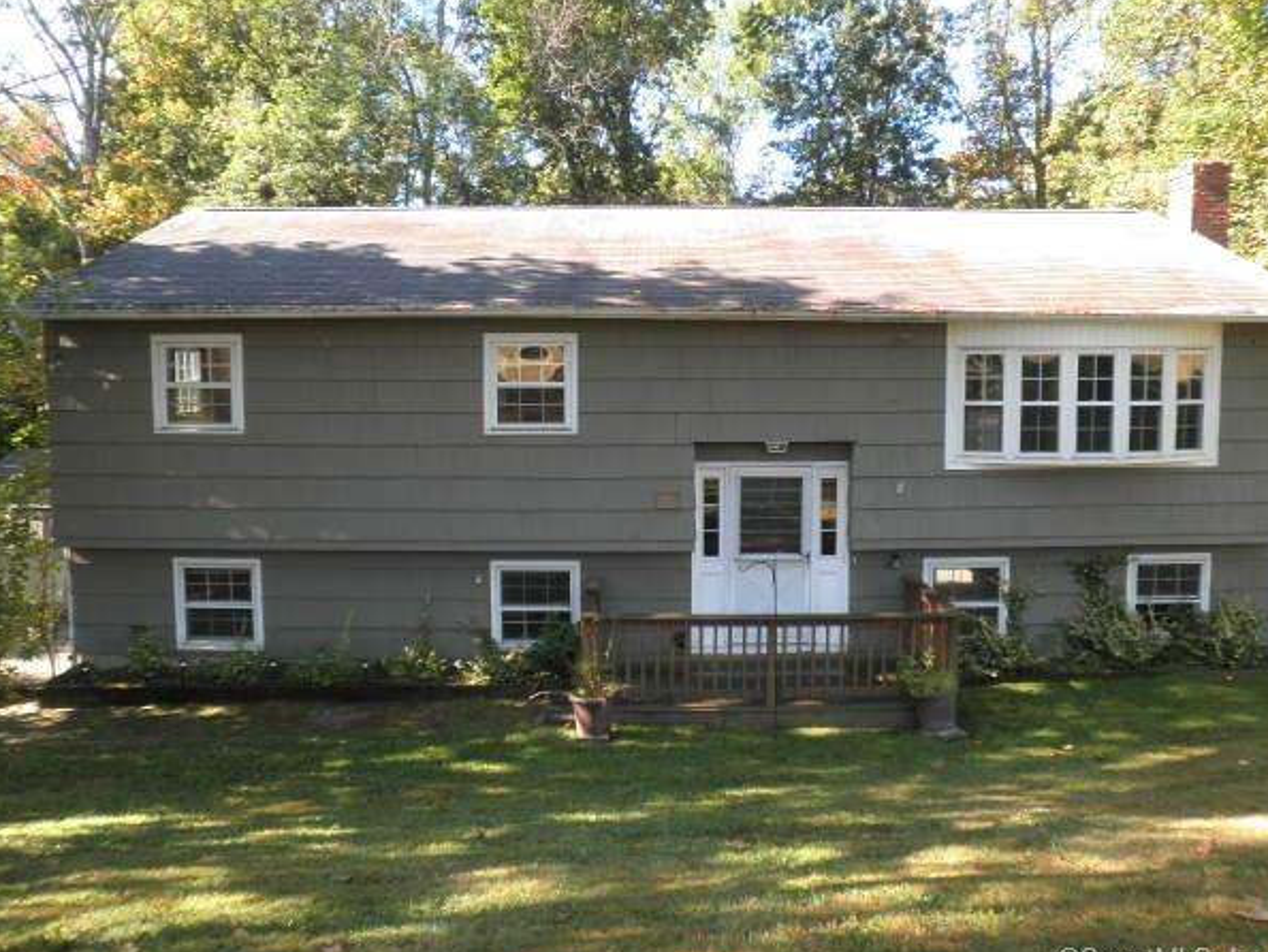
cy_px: 467
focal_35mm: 28
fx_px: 1026
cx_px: 675
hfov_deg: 63.4
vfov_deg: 49.8
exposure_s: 1/100
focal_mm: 4.7
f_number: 2.6
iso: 64
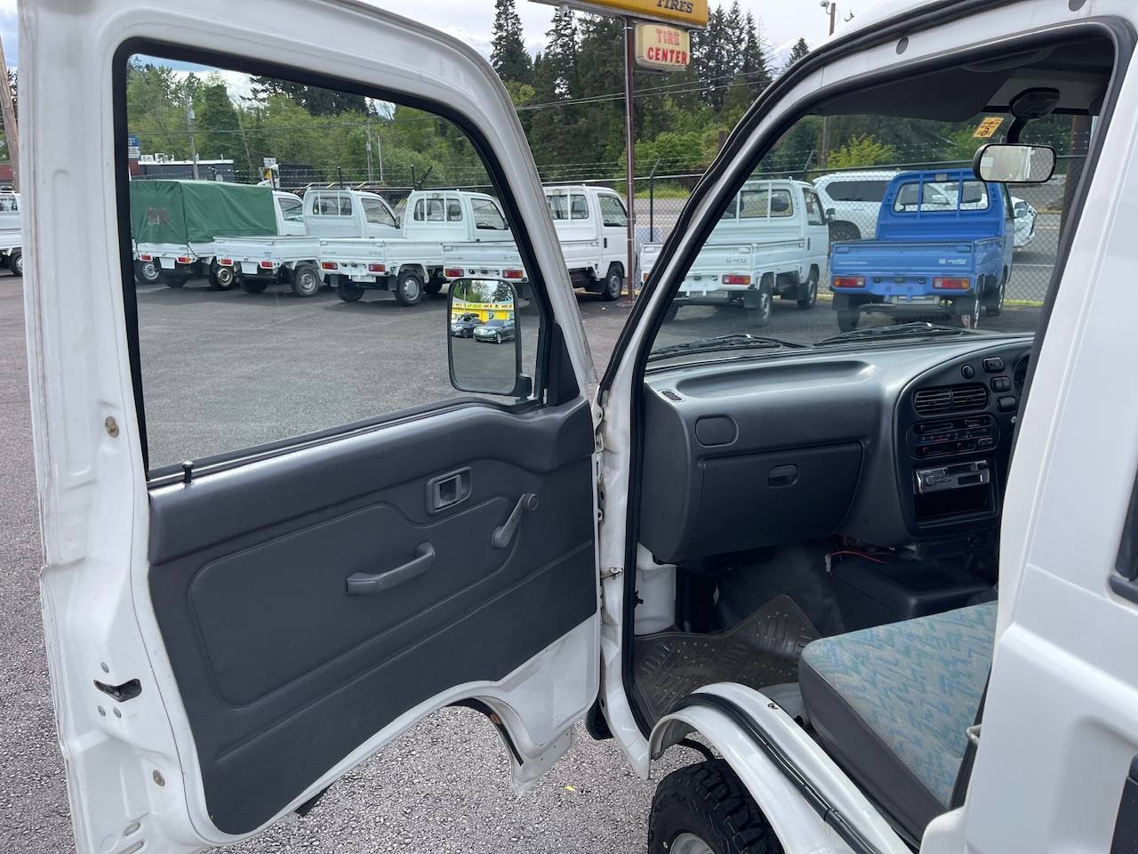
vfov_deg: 54.9
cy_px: 427
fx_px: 822
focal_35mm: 25
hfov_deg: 69.4
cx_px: 569
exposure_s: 1/801
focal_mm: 5.1
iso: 32
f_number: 1.6
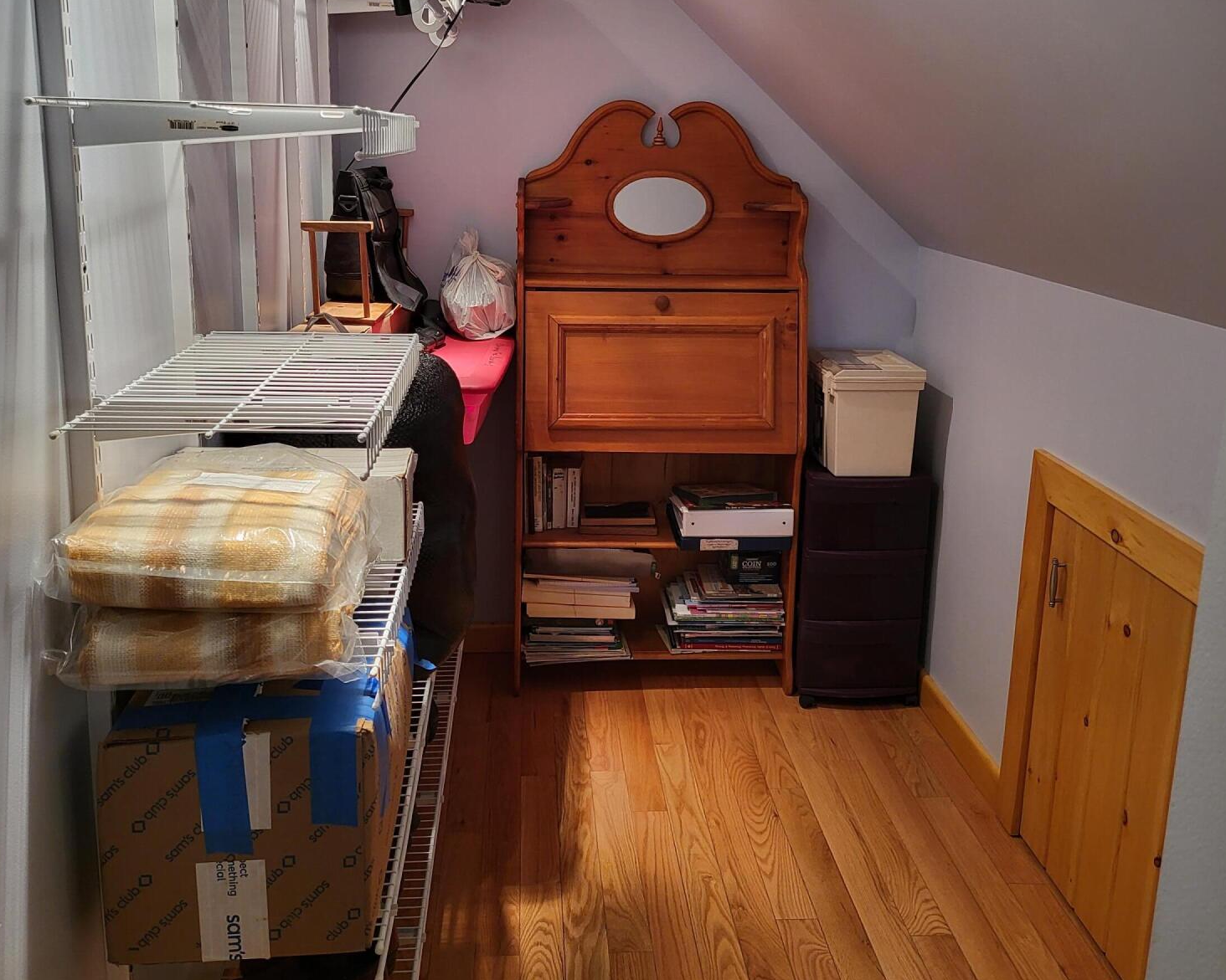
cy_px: 400
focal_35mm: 32
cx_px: 606
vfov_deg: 45.6
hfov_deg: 55.7
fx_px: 1161
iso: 250
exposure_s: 1/60
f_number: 1.8
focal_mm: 5
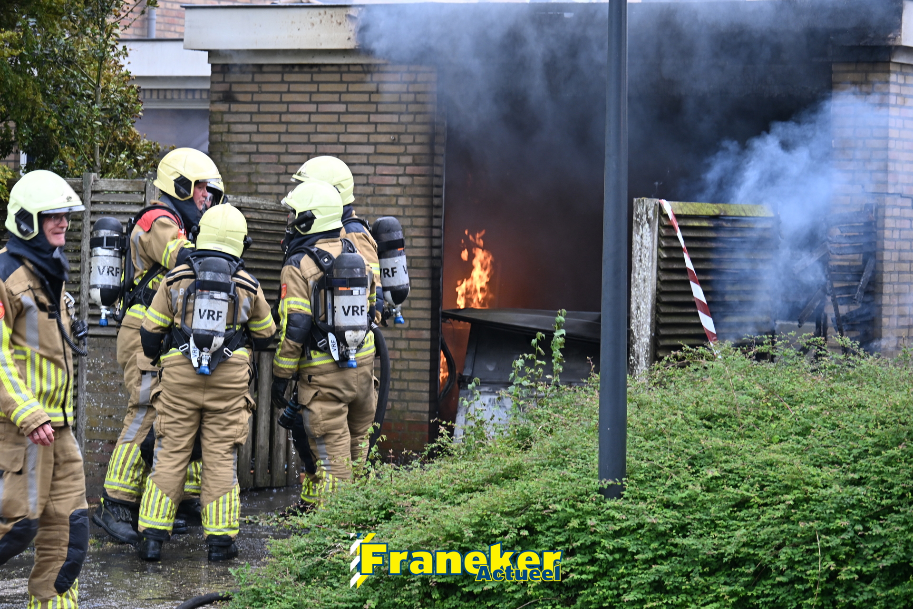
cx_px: 456
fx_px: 3550
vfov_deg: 9.8
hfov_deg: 14.7
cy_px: 304
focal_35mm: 140
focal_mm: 140
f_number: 7.1
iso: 1250
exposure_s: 1/250
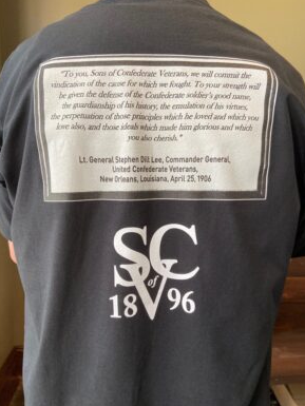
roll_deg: -0.5
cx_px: 155
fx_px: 317
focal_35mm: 27
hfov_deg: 51.4
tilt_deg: -7.9
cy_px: 205
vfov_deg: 65.3
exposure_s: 1/121
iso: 125
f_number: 1.8
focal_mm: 4.25
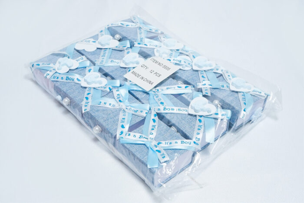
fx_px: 405
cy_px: 102
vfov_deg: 28.1
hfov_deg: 41.1
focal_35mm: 48
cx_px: 152
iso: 2500
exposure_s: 1/160
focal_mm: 32
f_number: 9
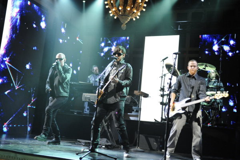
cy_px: 80
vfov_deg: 28.1
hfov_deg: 41.1
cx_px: 120
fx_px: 320
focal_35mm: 48
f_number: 2.8
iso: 3200
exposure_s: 1/125
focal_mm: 48
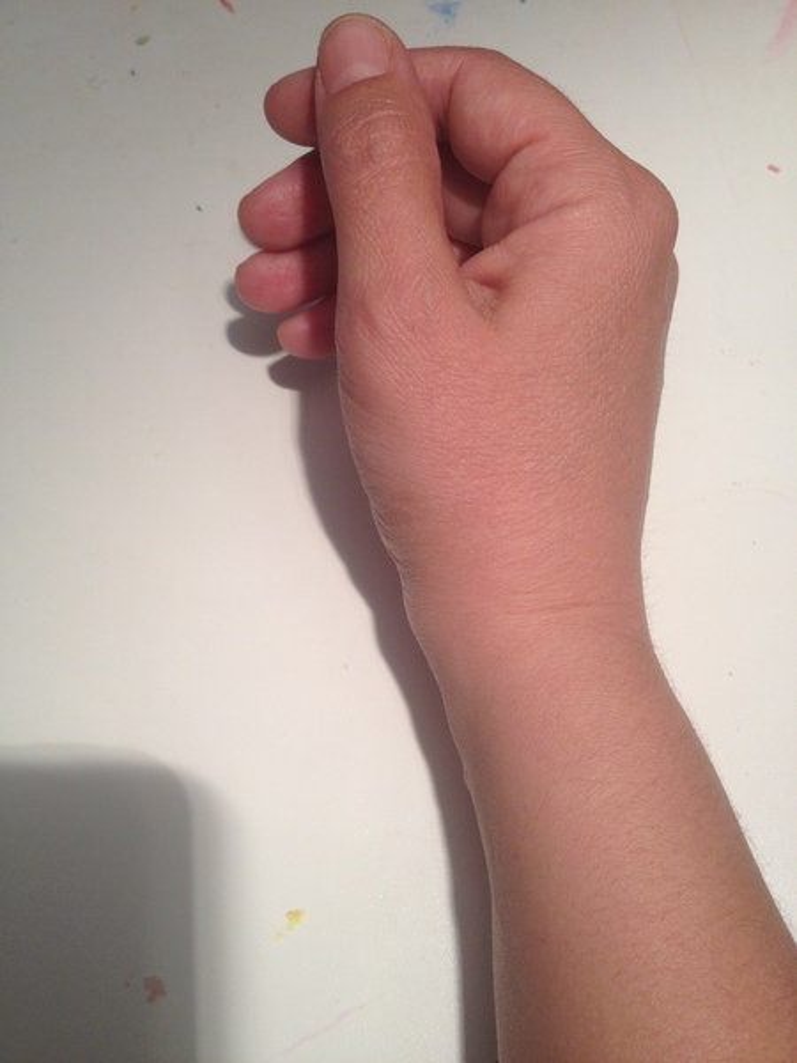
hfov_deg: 40.7
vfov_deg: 52.6
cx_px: 398
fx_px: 1074
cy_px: 532
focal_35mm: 35
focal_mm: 4.28
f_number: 2.4
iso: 64
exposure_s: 1/50
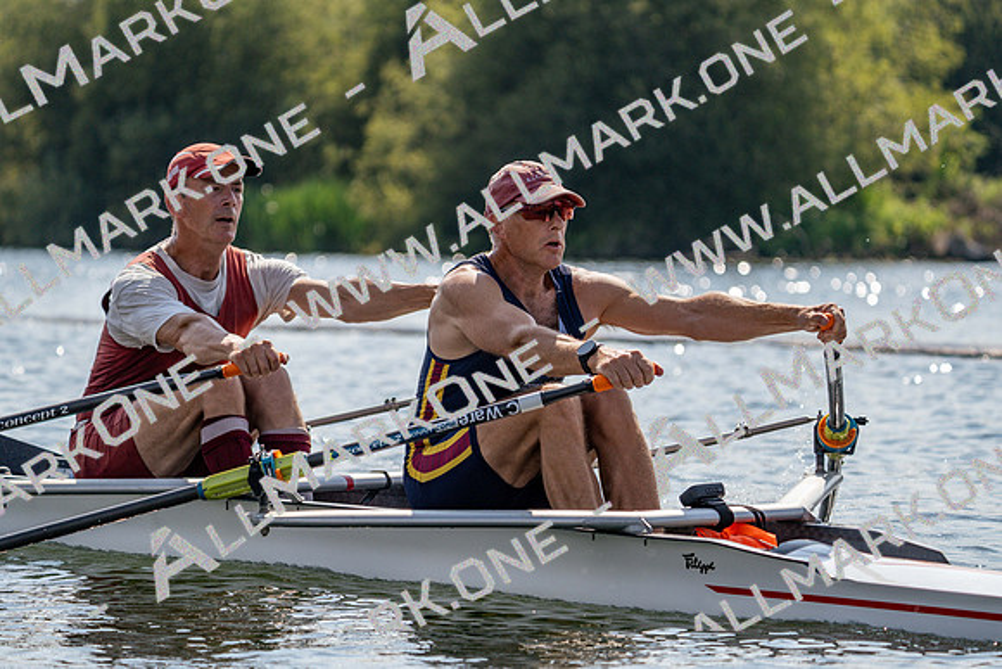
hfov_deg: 10.3
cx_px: 501
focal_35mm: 200
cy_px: 334
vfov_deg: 6.9
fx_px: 5568
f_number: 5.6
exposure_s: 1/1600
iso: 200
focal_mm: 200
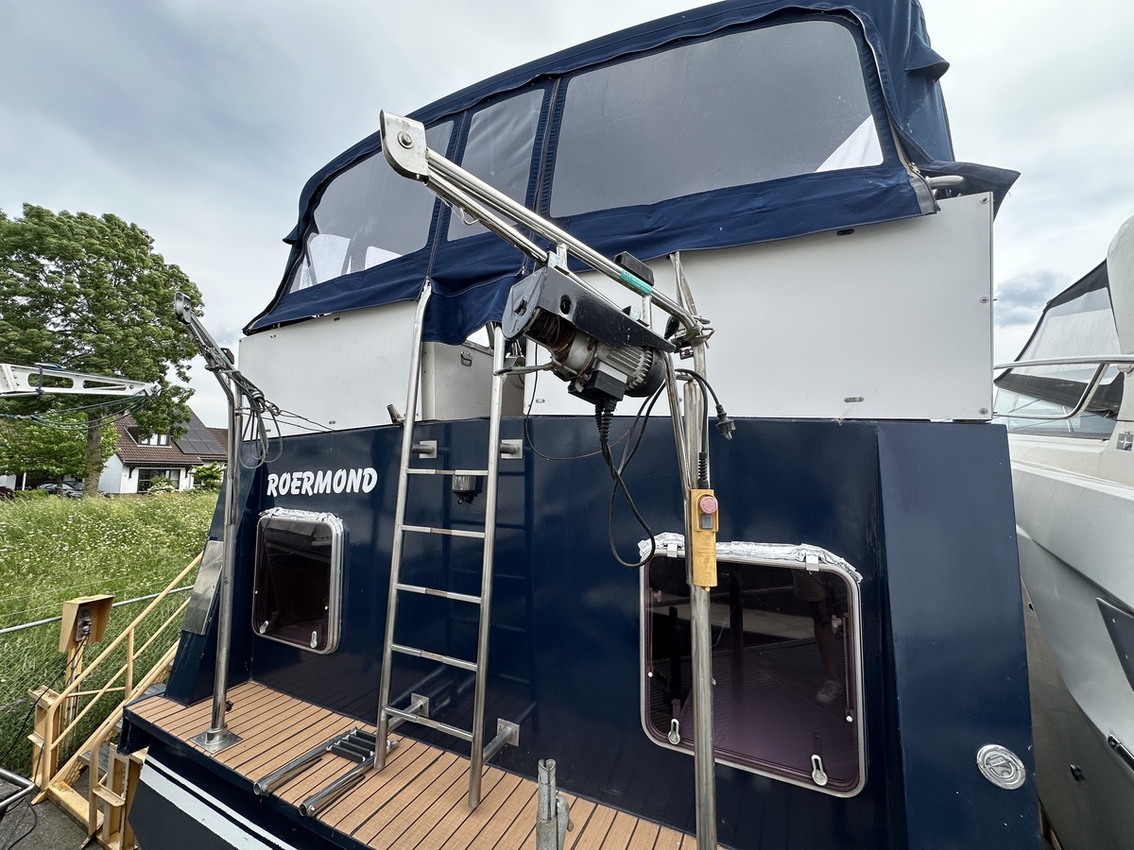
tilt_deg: +5.6
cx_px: 567
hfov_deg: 102.1
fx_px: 459
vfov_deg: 85.7
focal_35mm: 14
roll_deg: +0.1
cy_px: 425
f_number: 2.2
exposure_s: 1/796
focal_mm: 2.22
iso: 40
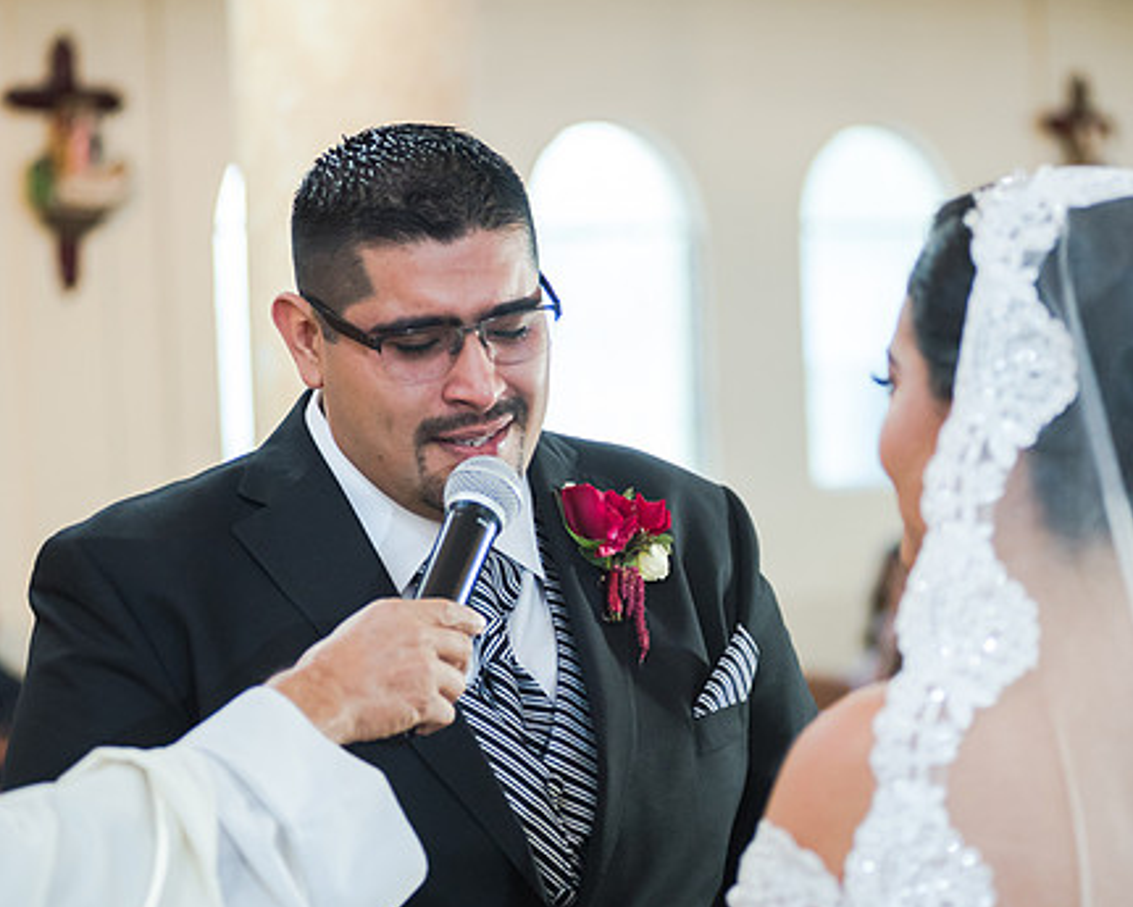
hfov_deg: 19.0
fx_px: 3388
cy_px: 480
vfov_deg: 15.2
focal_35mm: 101
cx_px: 634
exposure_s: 1/160
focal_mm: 80
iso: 1600
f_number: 2.8
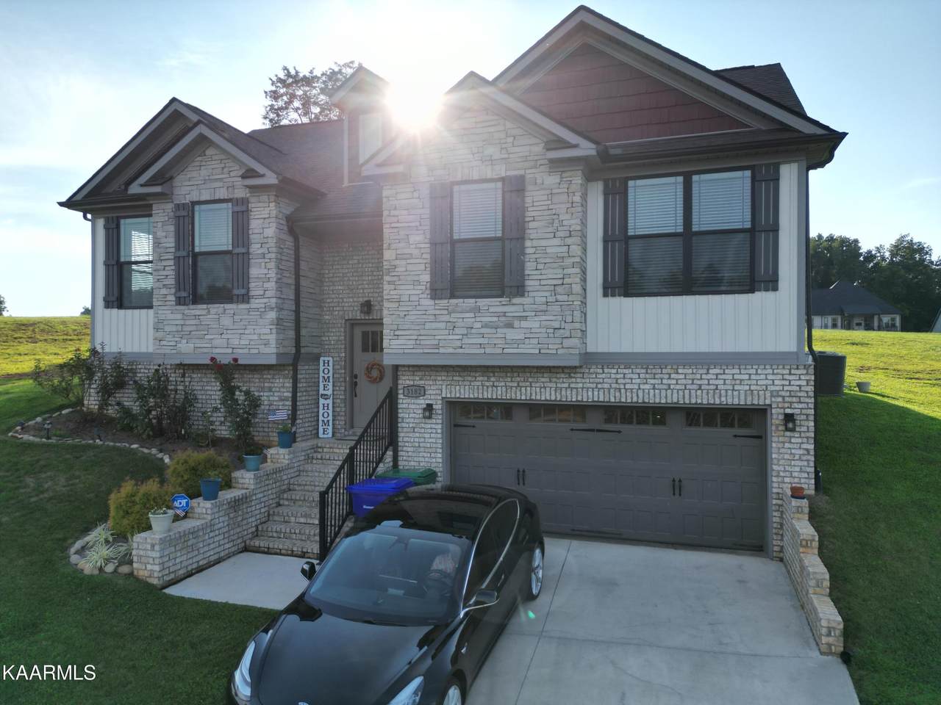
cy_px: 352
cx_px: 470
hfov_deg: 71.6
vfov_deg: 56.8
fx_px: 652
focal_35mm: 24
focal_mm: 6.72
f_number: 1.7
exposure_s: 1/2500
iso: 100
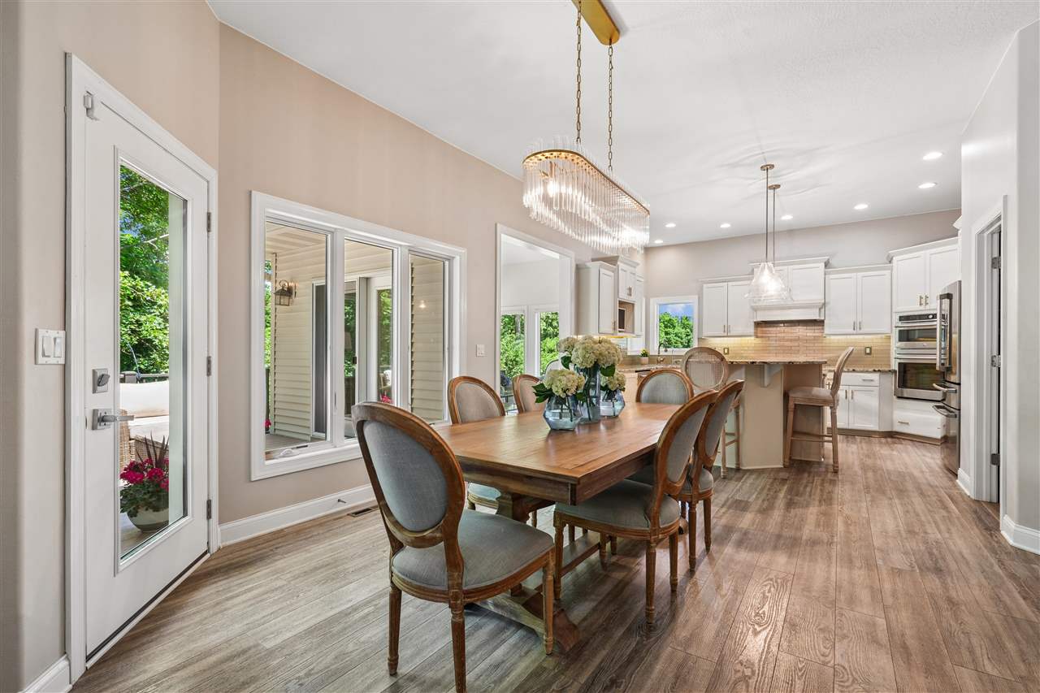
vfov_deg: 73.7
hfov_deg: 96.7
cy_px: 346
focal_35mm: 16
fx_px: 462
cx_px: 520
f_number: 10
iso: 400
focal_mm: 16
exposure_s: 1/15
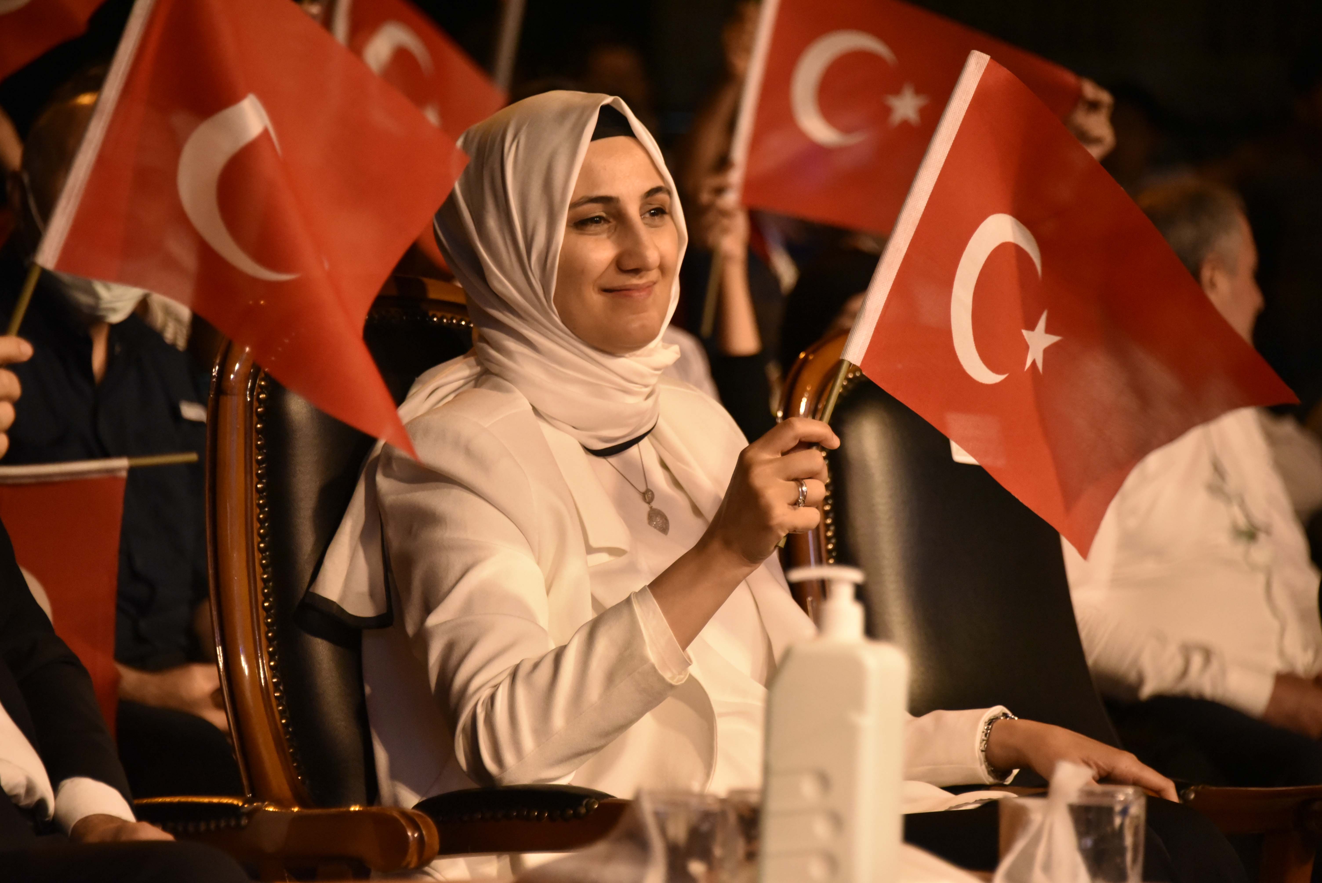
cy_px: 442
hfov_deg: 9.8
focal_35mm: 210
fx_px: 7714
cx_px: 661
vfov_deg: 6.5
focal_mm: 210
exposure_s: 1/200
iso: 8000
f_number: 5.6
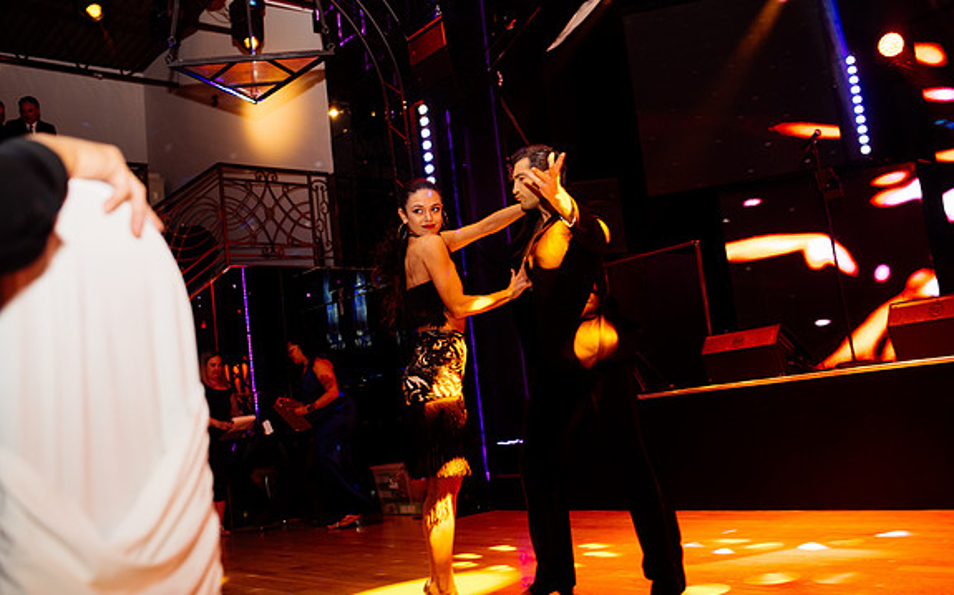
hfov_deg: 54.0
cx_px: 479
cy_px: 291
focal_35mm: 36
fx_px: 936
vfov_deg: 35.3
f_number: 3.2
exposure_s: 1/200
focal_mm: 35
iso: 1600
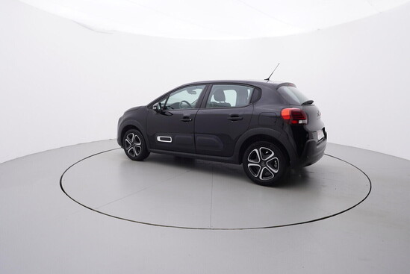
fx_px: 256
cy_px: 137
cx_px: 205
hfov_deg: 77.3
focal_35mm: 22
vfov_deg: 56.2
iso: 200
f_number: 5
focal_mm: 15
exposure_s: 1/80
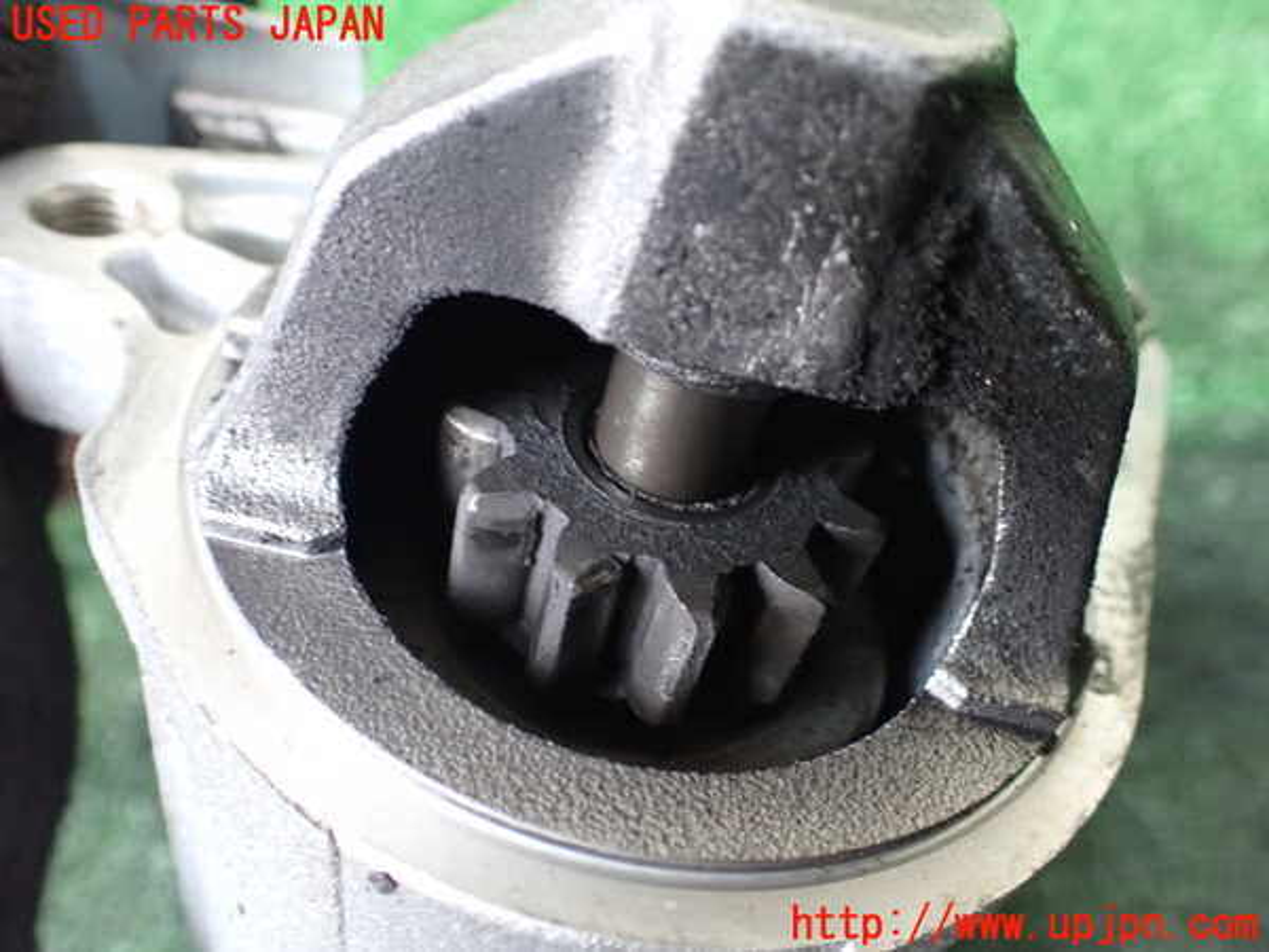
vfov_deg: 46.8
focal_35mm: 30
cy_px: 476
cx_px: 634
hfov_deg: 60.0
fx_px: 1100
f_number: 2.3
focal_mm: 5.4
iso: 1250
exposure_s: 1/30
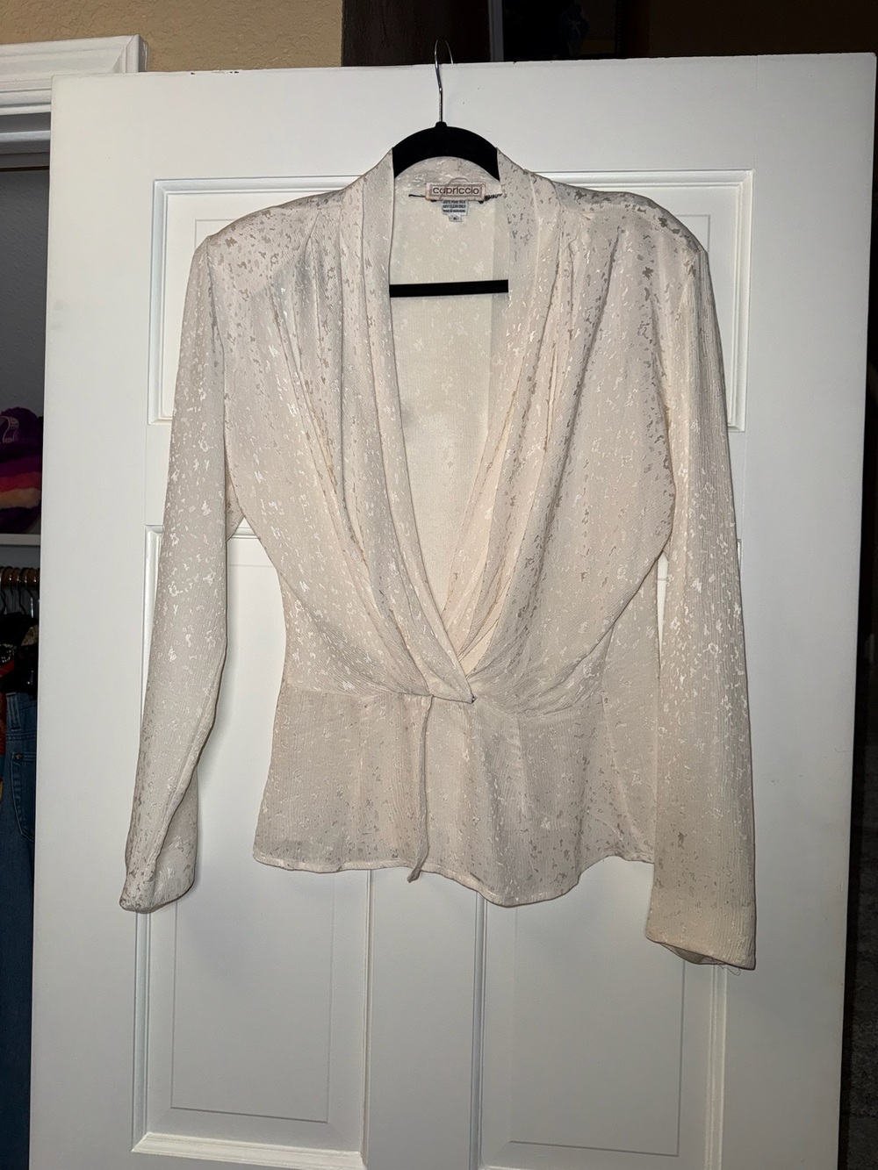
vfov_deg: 71.6
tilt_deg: +0.2
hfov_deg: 56.8
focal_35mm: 24
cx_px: 439
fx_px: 812
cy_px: 585
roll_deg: -1.7
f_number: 1.78
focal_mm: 6.76
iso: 50
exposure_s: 1/124
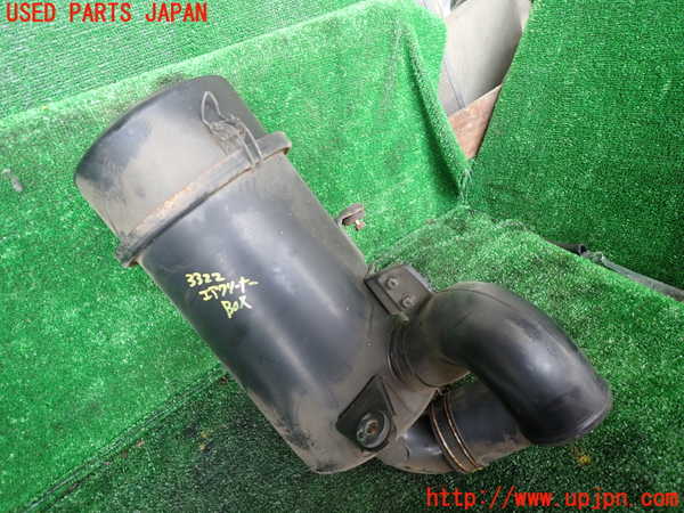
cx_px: 342
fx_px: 494
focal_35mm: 25
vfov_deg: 54.9
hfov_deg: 69.4
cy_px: 256
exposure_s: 1/40
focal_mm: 4.5
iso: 200
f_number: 2
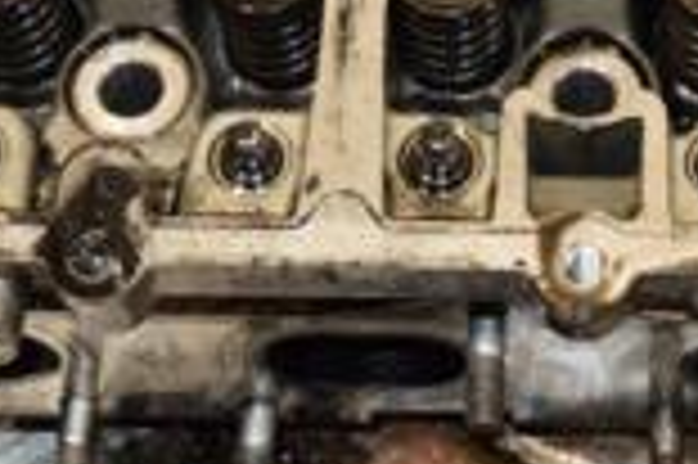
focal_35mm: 128
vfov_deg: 10.6
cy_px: -5
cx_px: 594
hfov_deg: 15.9
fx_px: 2479
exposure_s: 1/200
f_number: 5
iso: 800
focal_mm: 22
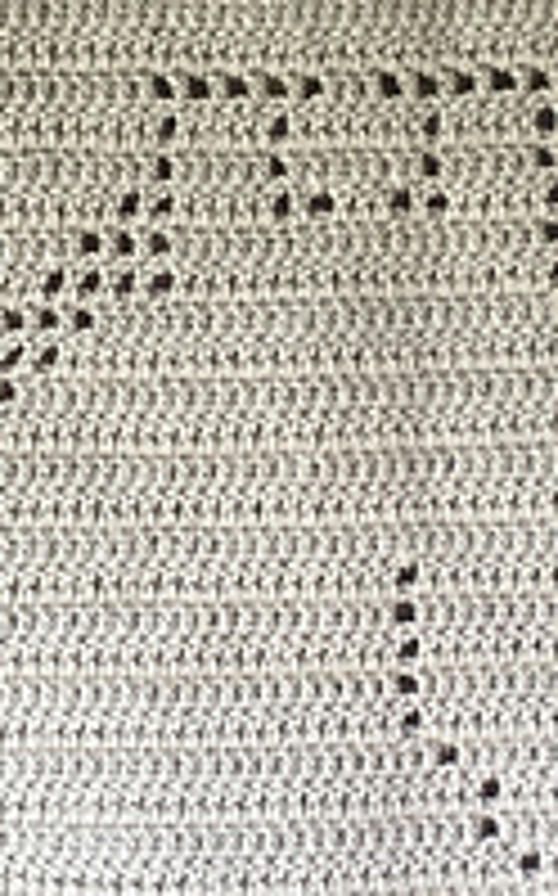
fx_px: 2414
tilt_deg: -3.7
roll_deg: +0.3
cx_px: 292
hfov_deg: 13.2
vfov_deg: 21.0
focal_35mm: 99
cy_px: 410
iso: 32
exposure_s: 1/30
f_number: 2.2
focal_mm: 4.15
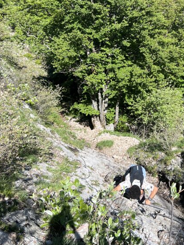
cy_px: 88
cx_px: 131
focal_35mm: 48
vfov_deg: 39.3
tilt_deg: -36.8
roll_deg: +2.5
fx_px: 340
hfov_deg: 29.9
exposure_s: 1/2299
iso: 50
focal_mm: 5.7
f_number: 1.5
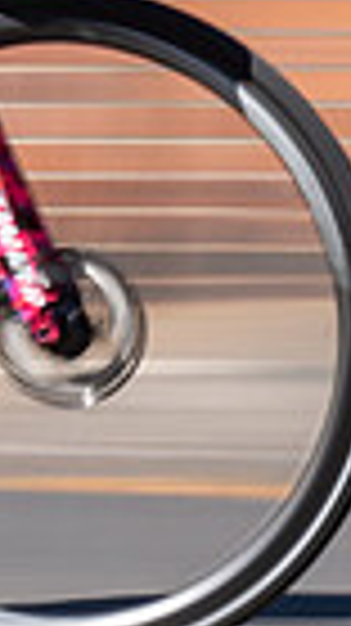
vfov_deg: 3.9
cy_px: -490
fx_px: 9001
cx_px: -326
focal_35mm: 543
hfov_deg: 2.2
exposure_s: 1/40
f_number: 18
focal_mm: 70
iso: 100
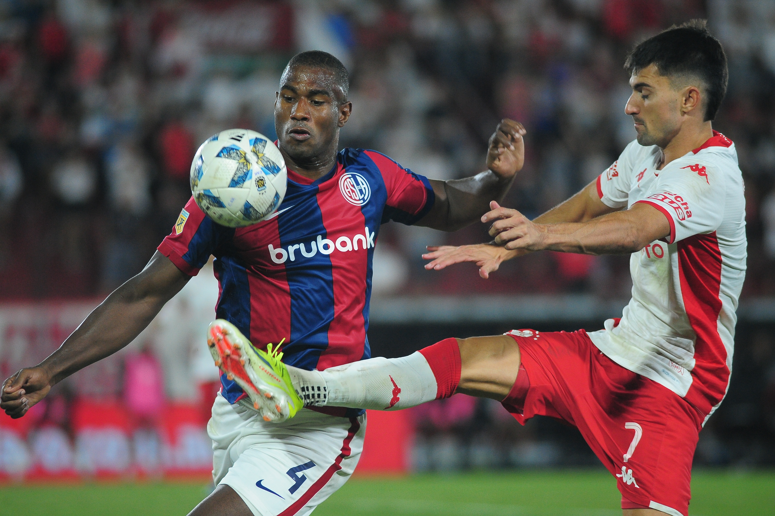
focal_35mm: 300
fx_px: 6454
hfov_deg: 6.9
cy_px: 258
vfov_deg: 4.6
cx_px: 388
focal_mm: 300
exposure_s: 1/1000
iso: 2500
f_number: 4
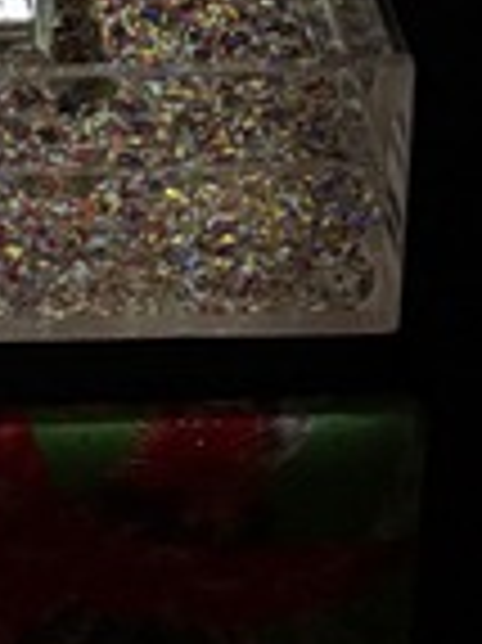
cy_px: -883
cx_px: -212
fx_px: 2492
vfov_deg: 12.0
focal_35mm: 134
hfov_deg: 10.7
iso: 800
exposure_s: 1/33
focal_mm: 6.76
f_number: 1.78
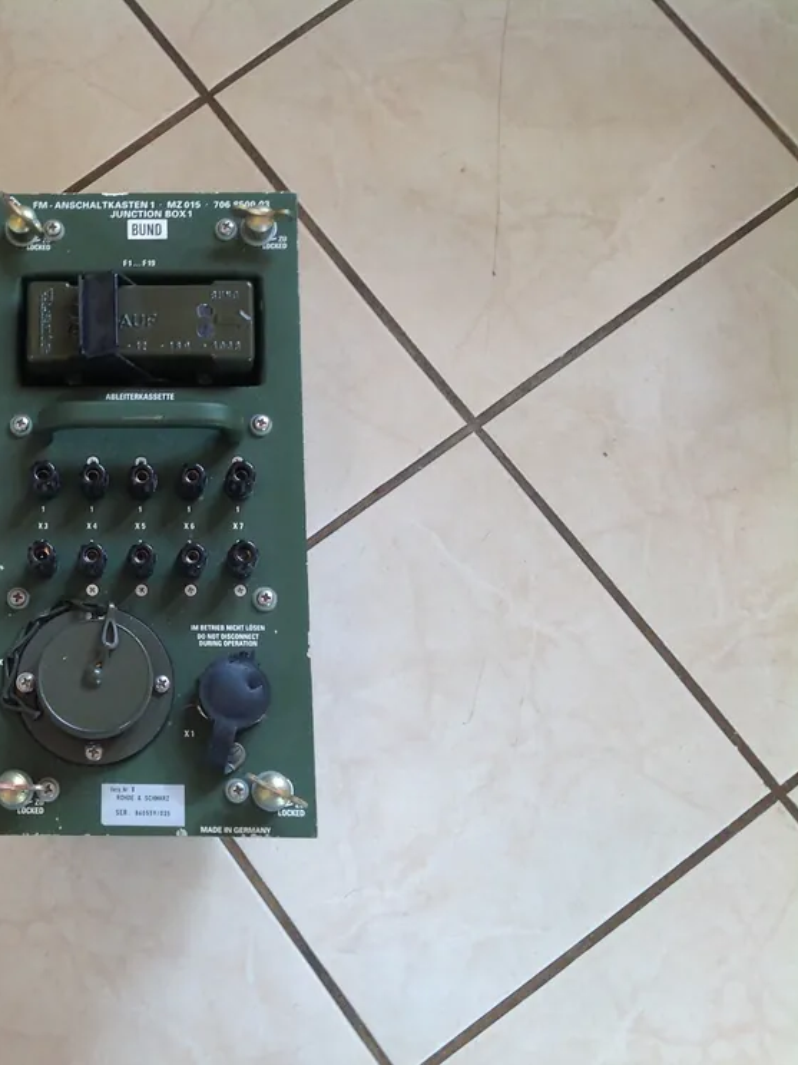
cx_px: 96
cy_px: 533
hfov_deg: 29.7
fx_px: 1445
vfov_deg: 40.4
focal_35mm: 47
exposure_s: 1/40
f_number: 2.4
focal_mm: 4.28
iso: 64
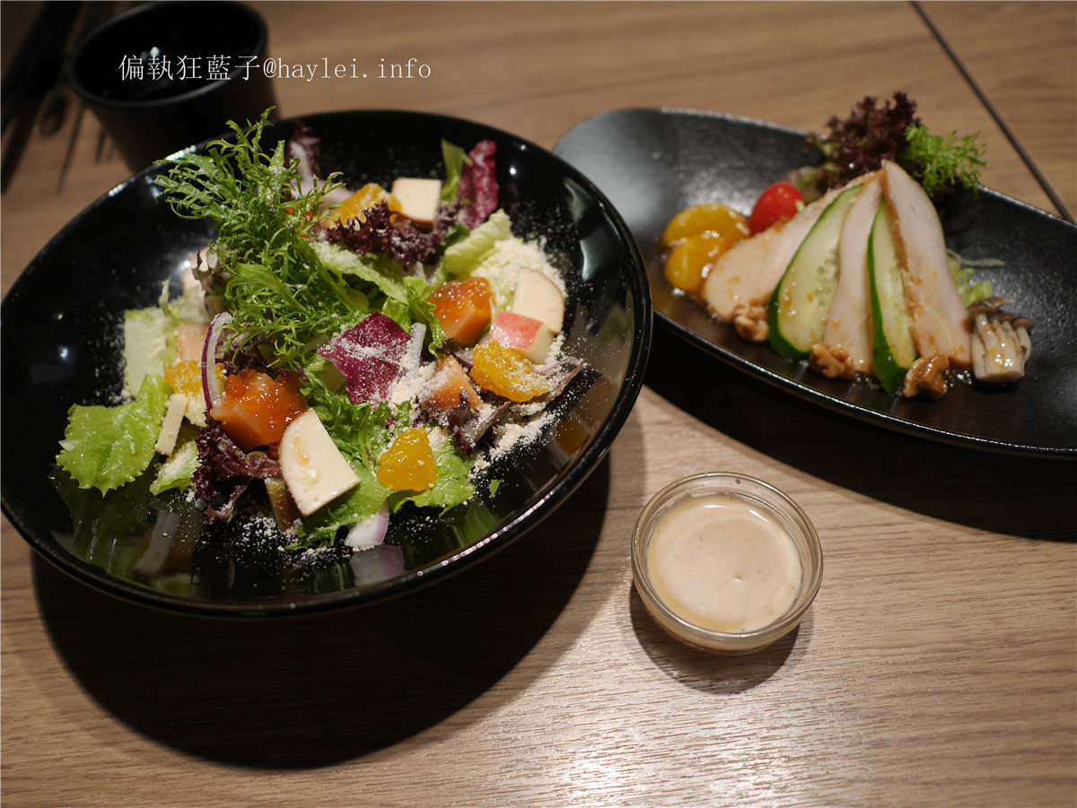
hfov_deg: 59.9
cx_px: 538
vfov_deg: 46.8
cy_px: 404
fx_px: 934
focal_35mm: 30
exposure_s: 1/60
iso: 250
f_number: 1.7
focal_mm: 15
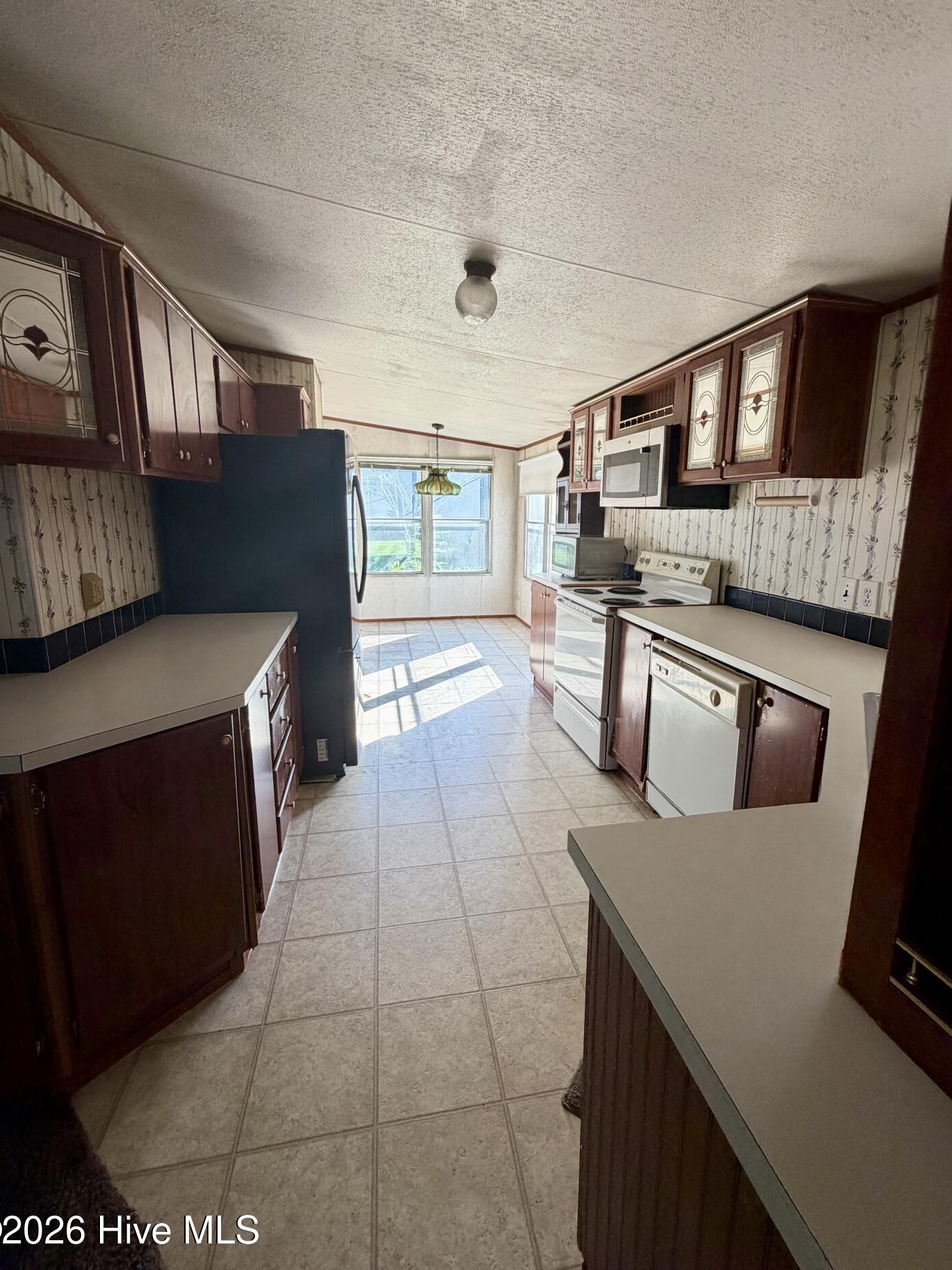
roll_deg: -1.5
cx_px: 479
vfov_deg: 98.1
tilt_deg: -8.5
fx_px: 550
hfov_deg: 81.7
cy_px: 612
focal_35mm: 15
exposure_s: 1/121
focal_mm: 2.22
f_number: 2.2
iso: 160
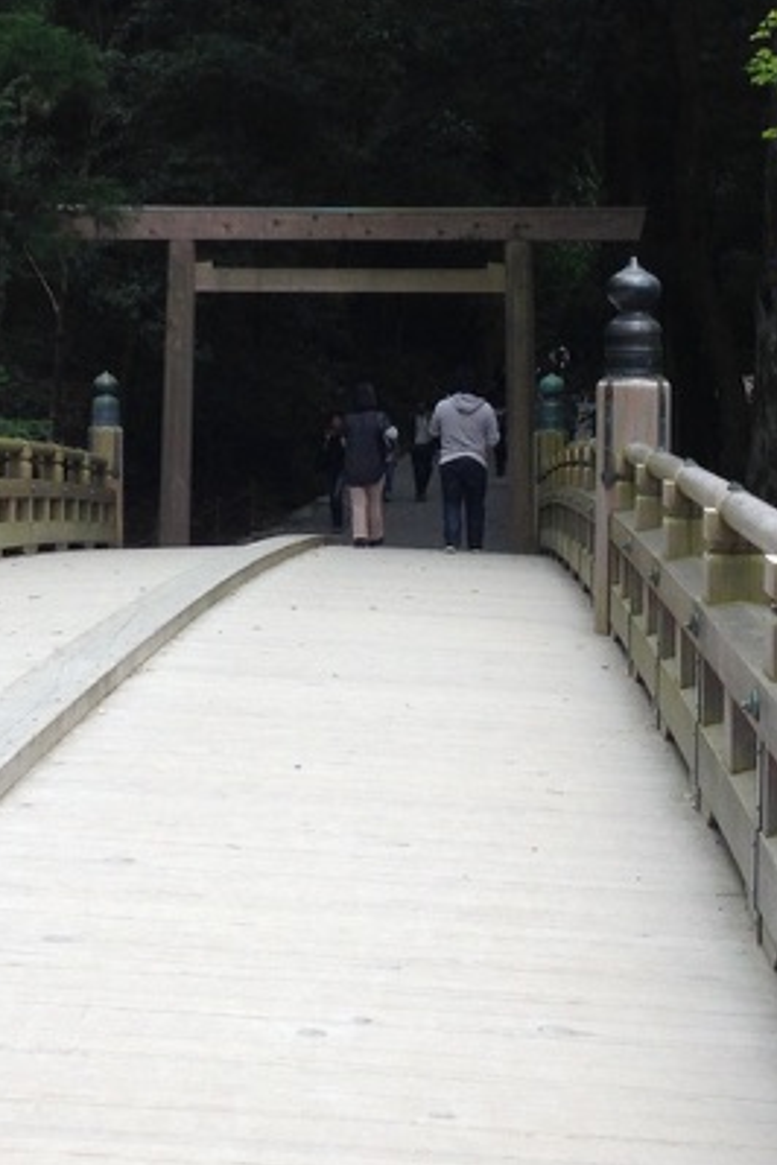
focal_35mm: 88
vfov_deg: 22.8
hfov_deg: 15.5
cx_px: 245
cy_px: 260
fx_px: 2849
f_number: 2.4
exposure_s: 1/193
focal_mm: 4.12
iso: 50
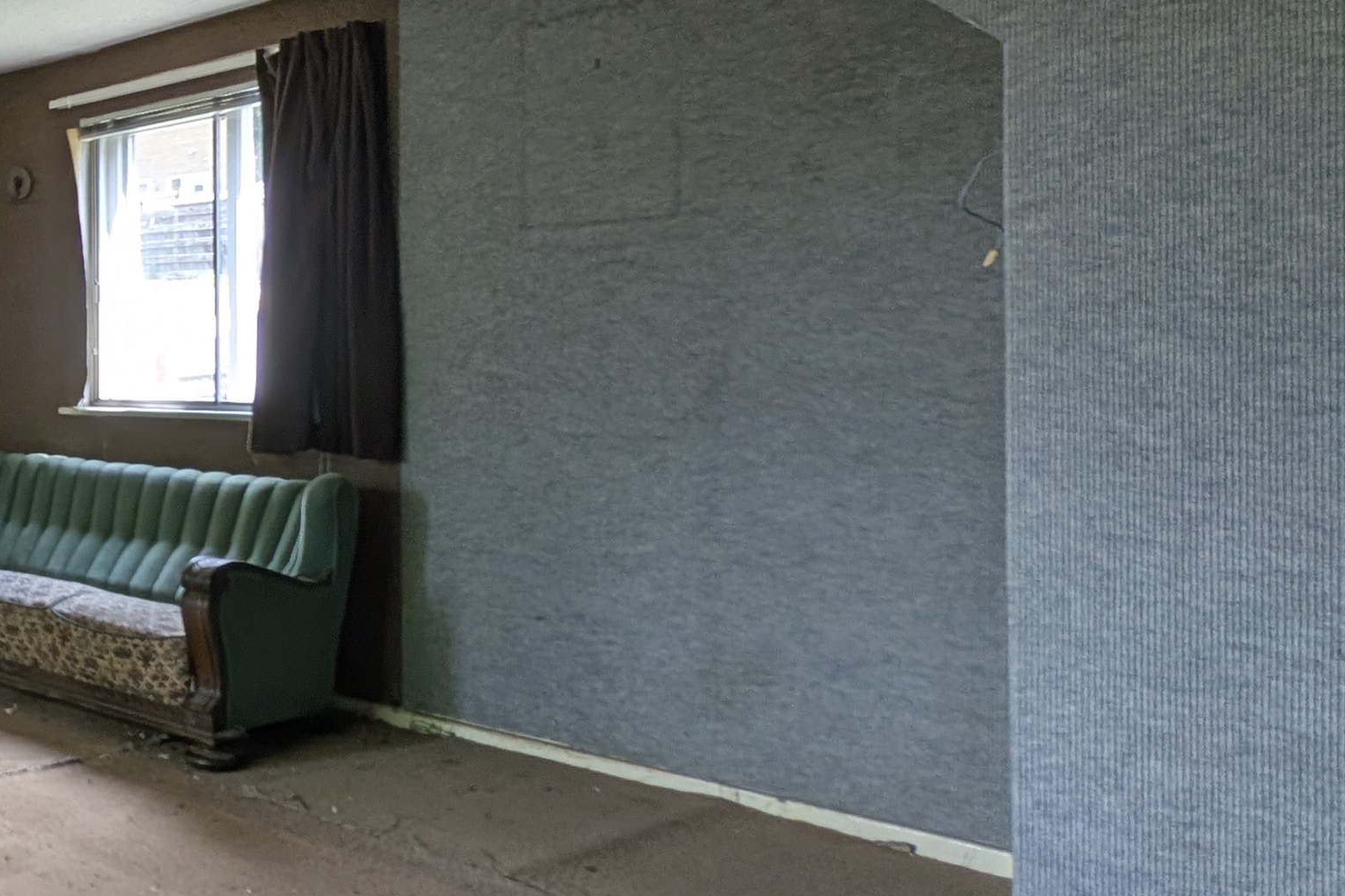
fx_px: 1233
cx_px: -324
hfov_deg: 38.8
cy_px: 341
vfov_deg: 39.7
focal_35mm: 33
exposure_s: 1/107
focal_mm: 2.23
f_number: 1.95
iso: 55
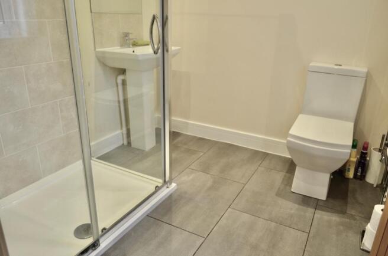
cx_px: 194
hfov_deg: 67.5
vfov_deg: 47.7
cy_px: 128
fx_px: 290
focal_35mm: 27
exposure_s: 1/60
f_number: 4
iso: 720
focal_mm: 18
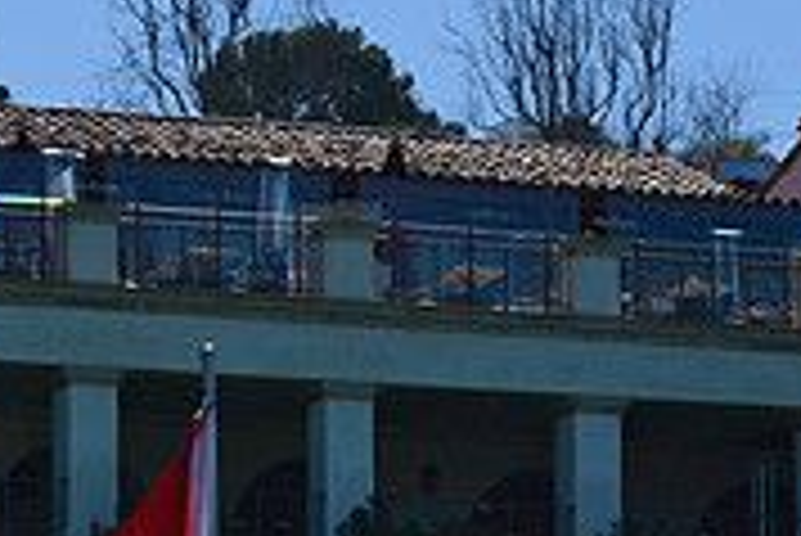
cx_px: 158
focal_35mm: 261
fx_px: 5812
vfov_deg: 5.2
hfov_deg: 7.9
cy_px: 772
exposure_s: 1/800
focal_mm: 80
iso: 250
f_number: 14
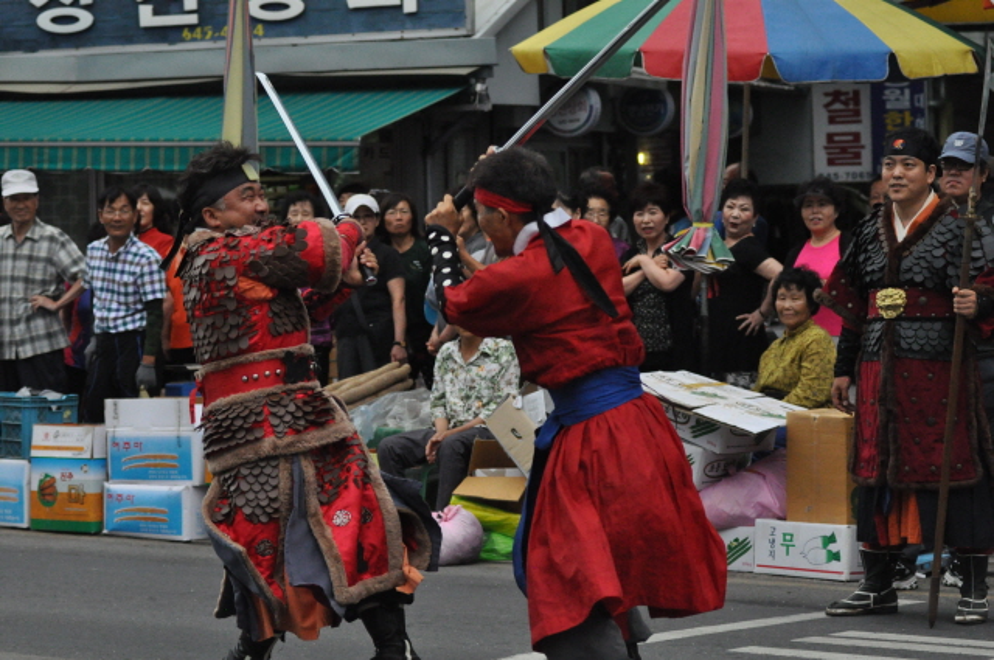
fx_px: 8273
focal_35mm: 300
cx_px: 497
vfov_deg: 4.6
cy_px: 330
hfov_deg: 6.9
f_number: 4.5
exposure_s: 1/2500
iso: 2500
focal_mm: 200
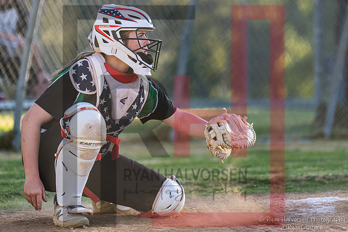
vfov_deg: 6.2
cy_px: 92
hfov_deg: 9.3
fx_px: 2144
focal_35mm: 222
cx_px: 184
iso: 640
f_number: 2.8
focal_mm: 167
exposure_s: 1/2500
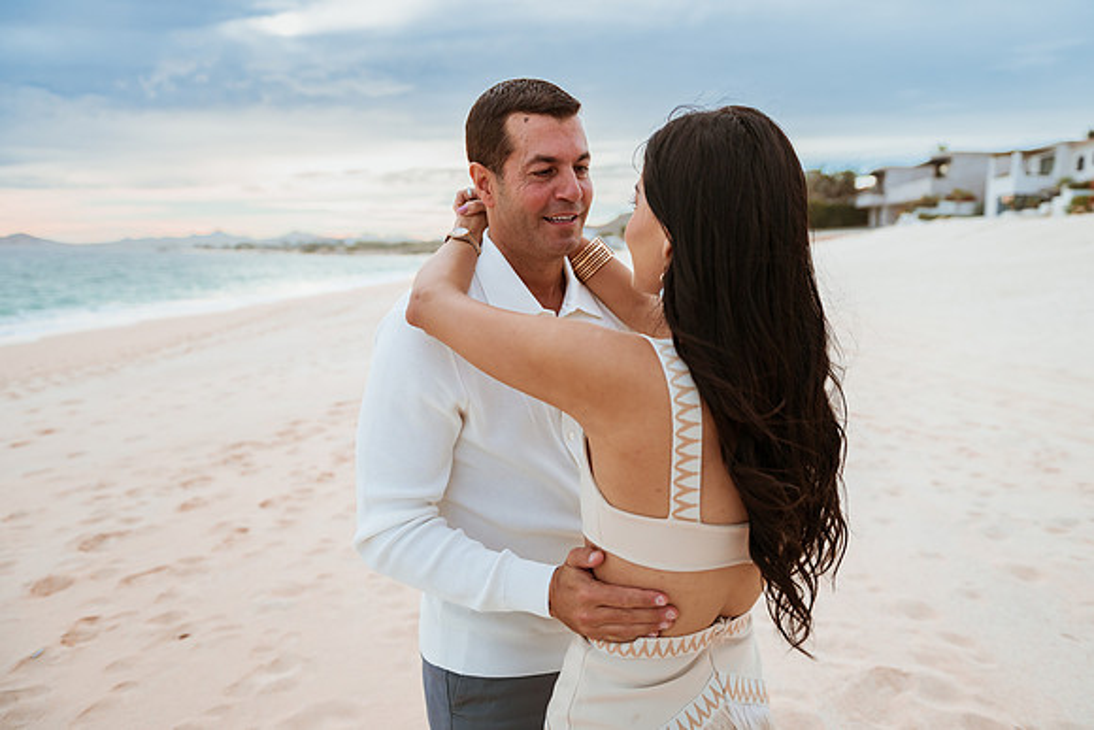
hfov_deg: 71.3
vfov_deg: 51.2
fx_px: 762
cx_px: 571
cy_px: 349
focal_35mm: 25
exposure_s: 1/4000
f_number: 2.8
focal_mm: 24
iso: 250
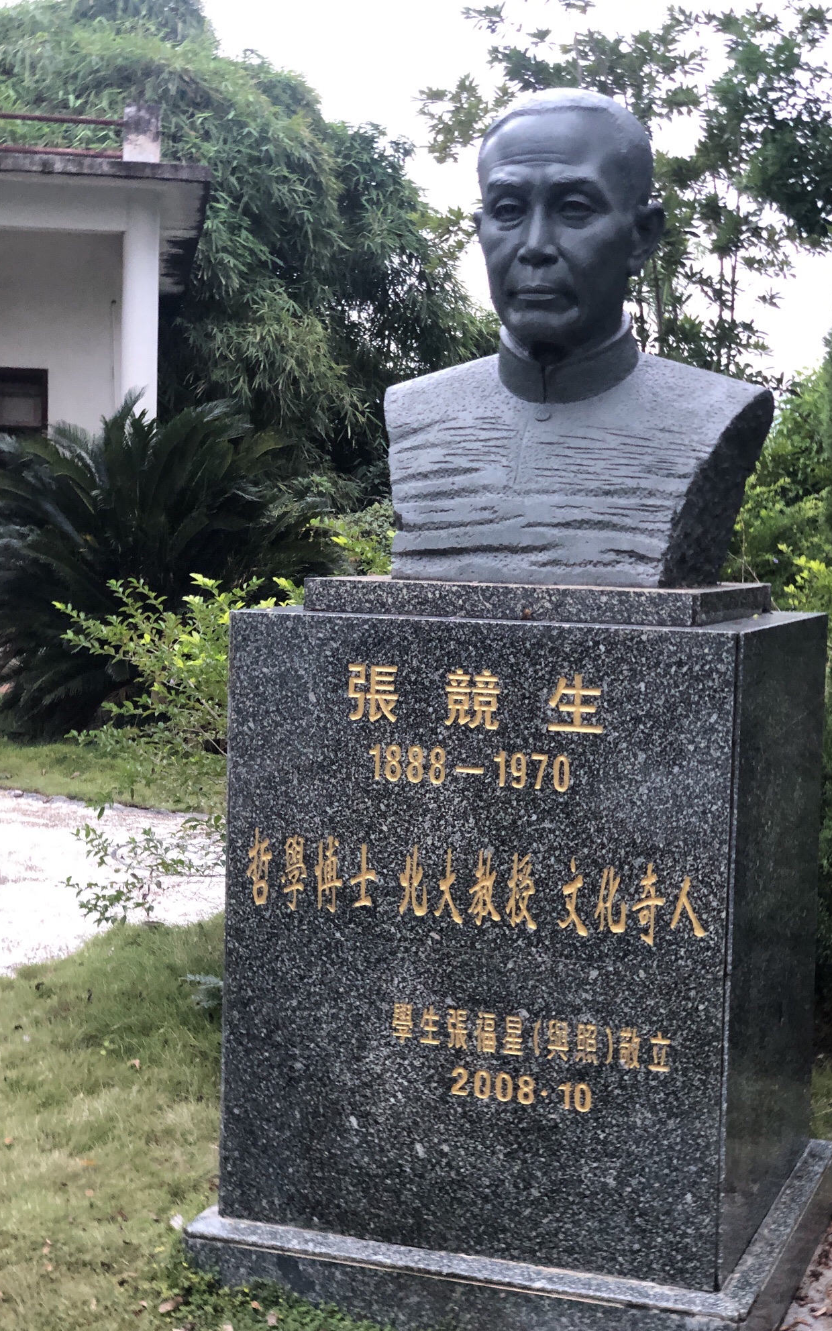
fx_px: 2032
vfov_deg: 36.3
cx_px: 439
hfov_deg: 23.1
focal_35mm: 56
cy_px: 666
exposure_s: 1/30
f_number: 2.4
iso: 100
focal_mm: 6
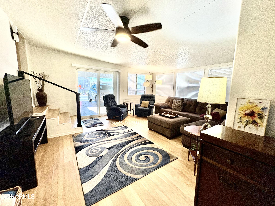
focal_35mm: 14
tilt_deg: -7.4
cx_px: 138
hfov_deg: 102.1
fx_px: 111
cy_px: 103
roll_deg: -0.7
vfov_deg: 85.7
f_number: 2.2
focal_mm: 2.22
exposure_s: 1/120
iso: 160
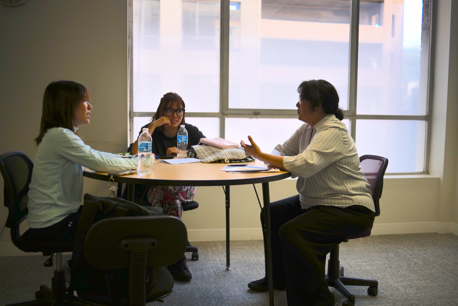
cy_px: 153
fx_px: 445
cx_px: 229
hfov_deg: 54.4
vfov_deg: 37.8
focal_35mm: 35
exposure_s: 1/250
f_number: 2
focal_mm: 35
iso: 100
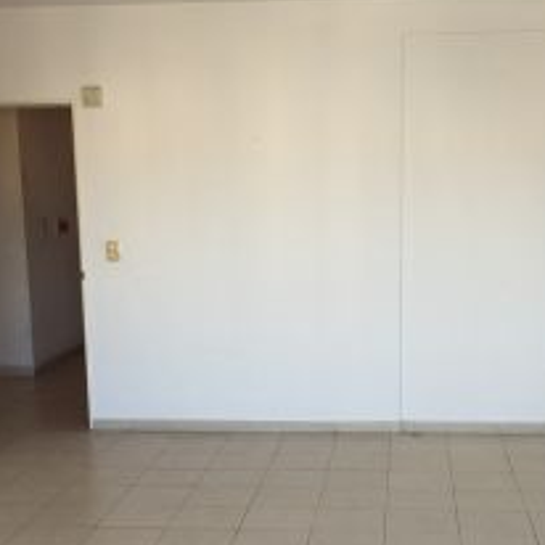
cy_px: 384
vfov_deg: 29.2
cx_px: 314
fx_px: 1033
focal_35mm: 58
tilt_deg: -9.8
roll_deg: -1.1
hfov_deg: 29.5
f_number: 2.2
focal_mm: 4.15
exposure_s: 1/60
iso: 32
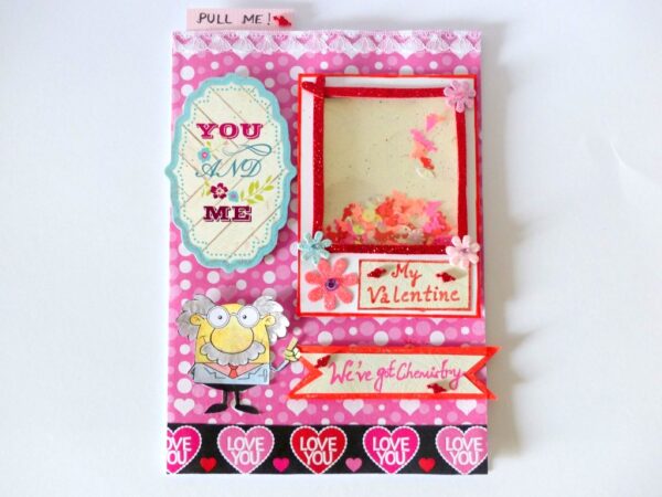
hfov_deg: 32.7
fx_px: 1128
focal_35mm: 59
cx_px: 331
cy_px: 248
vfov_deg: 24.8
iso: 250
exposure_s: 1/60
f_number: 2.8
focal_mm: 10.5
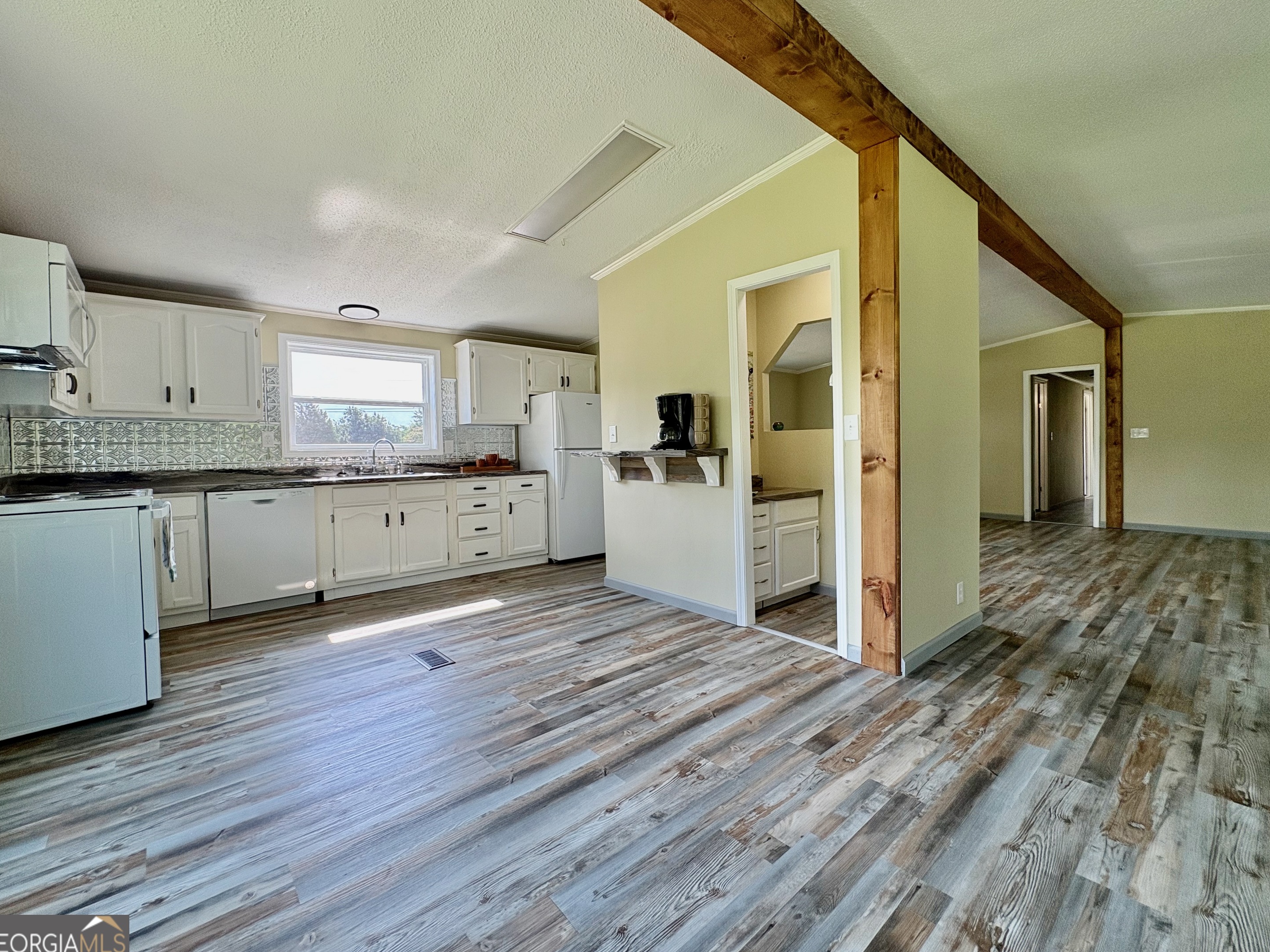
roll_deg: +1.5
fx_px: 550
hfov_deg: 98.1
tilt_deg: -0.1
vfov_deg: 81.7
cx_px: 657
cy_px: 456
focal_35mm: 15
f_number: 2.2
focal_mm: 2.22
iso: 80
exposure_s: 1/135
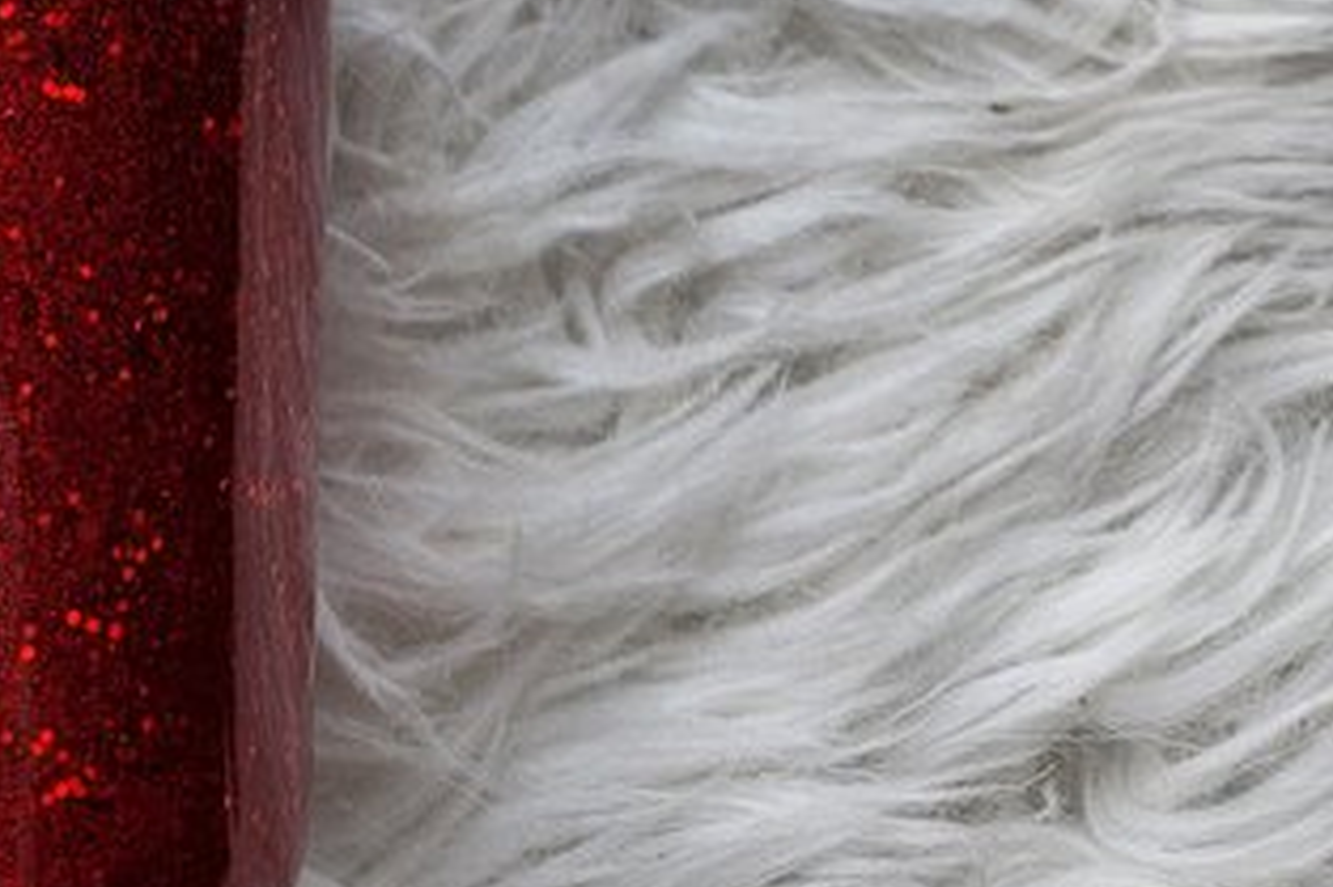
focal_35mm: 61
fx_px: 2257
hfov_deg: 31.2
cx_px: 98
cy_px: -441
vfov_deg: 19.4
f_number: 1.8
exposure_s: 1/180
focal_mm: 5.4
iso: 80
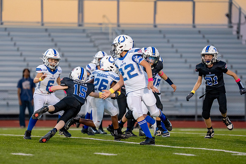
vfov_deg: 5.2
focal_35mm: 264
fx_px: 1804
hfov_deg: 7.8
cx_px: 87
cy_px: 85
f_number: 2.8
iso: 1600
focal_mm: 200
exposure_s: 1/1250
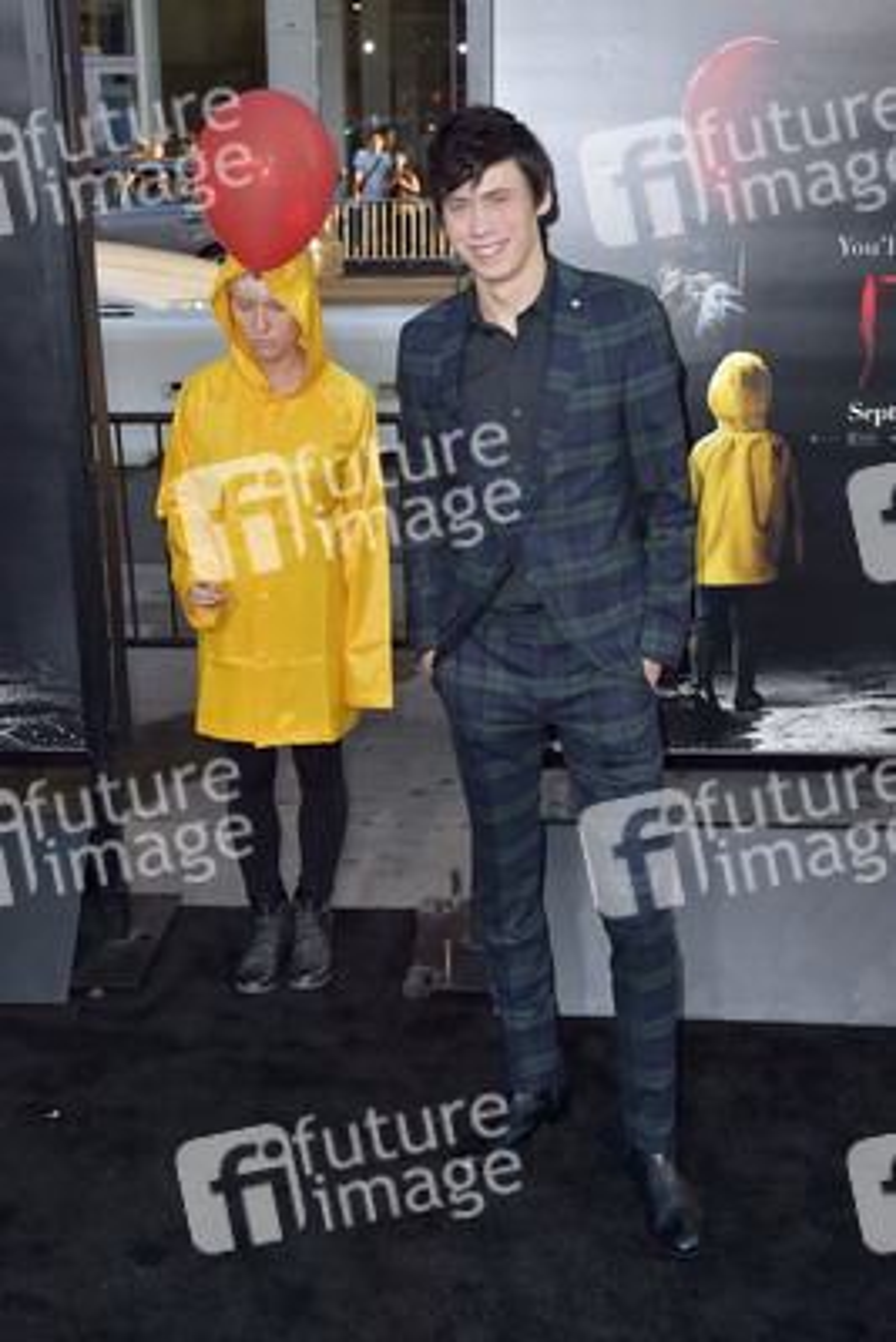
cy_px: 671
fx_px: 1567
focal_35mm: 42
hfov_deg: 31.9
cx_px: 448
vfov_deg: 46.4
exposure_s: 1/250
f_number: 6.3
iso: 640
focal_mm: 42
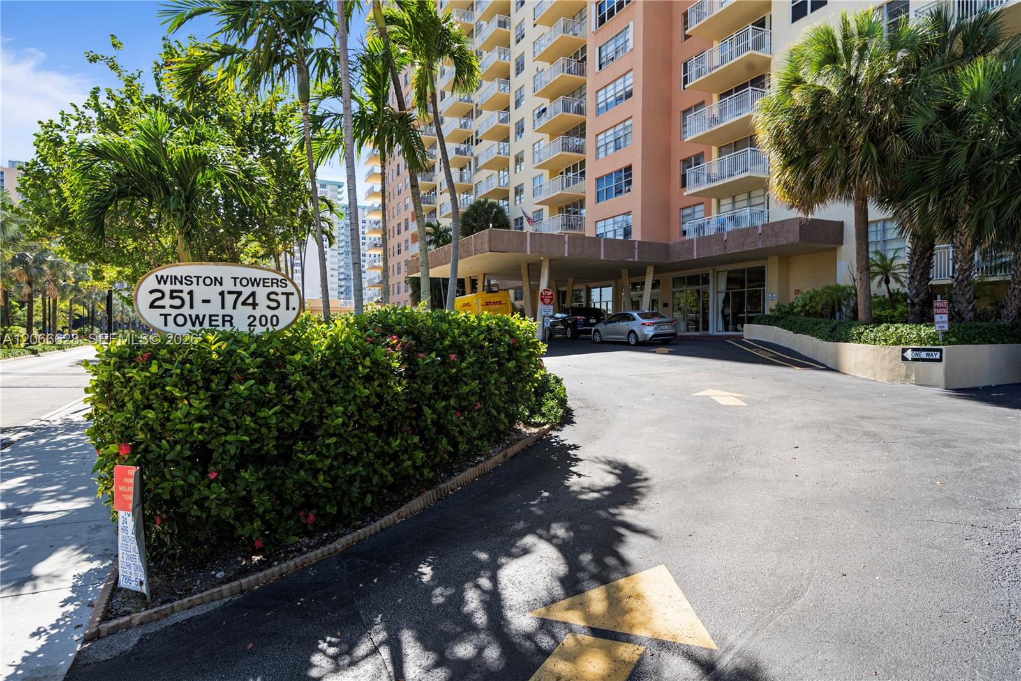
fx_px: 624
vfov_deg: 57.2
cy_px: 340
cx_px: 510
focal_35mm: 22
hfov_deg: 78.6
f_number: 8
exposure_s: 1/125
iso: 200
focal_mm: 22
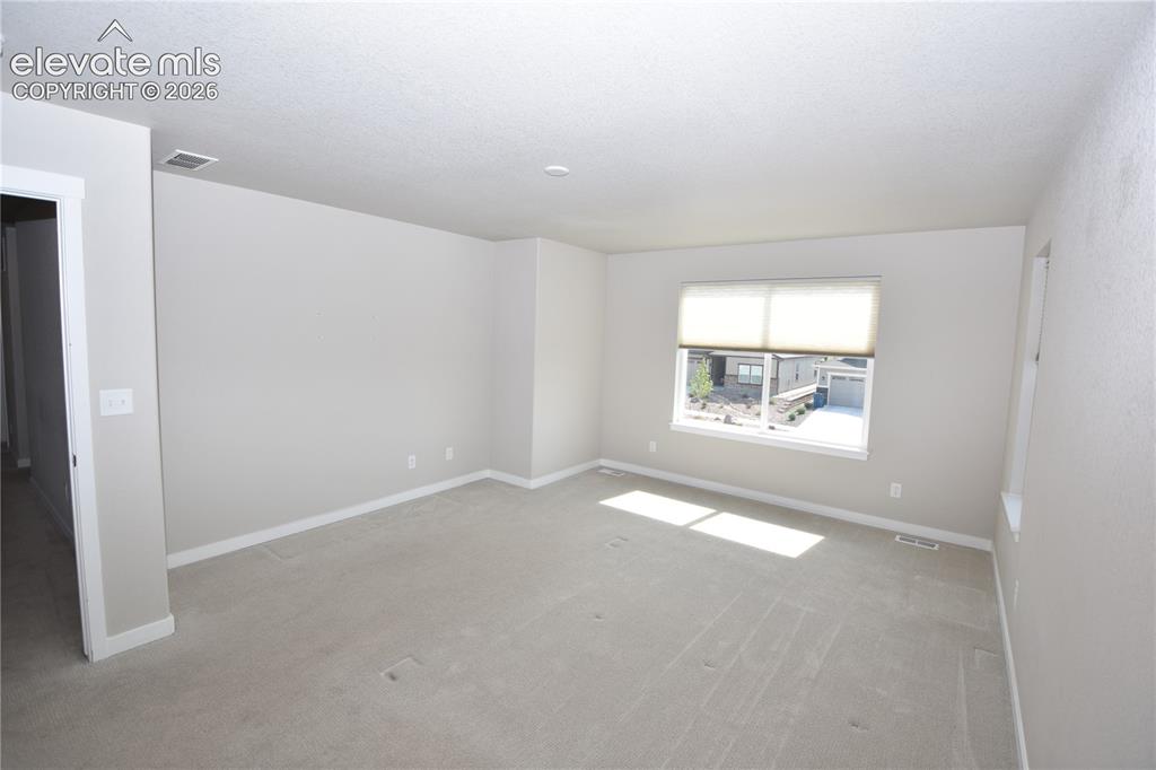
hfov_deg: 100.4
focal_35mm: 15
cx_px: 578
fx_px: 481
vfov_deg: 77.3
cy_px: 385
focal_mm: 10
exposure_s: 1/250
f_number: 5.6
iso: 220
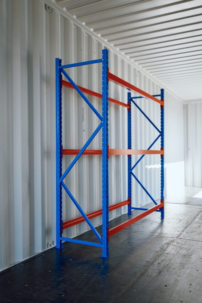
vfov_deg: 54.4
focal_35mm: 35
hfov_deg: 37.9
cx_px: 101
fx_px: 295
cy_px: 152
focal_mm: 35
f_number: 1.6
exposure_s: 1/1600
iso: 500
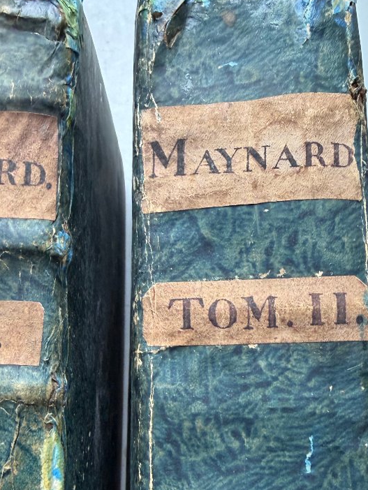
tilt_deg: -79.9
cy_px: 376
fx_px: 581
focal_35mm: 41
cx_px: 123
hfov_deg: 34.8
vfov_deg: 44.1
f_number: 2.2
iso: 200
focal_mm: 2.22
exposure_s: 1/50
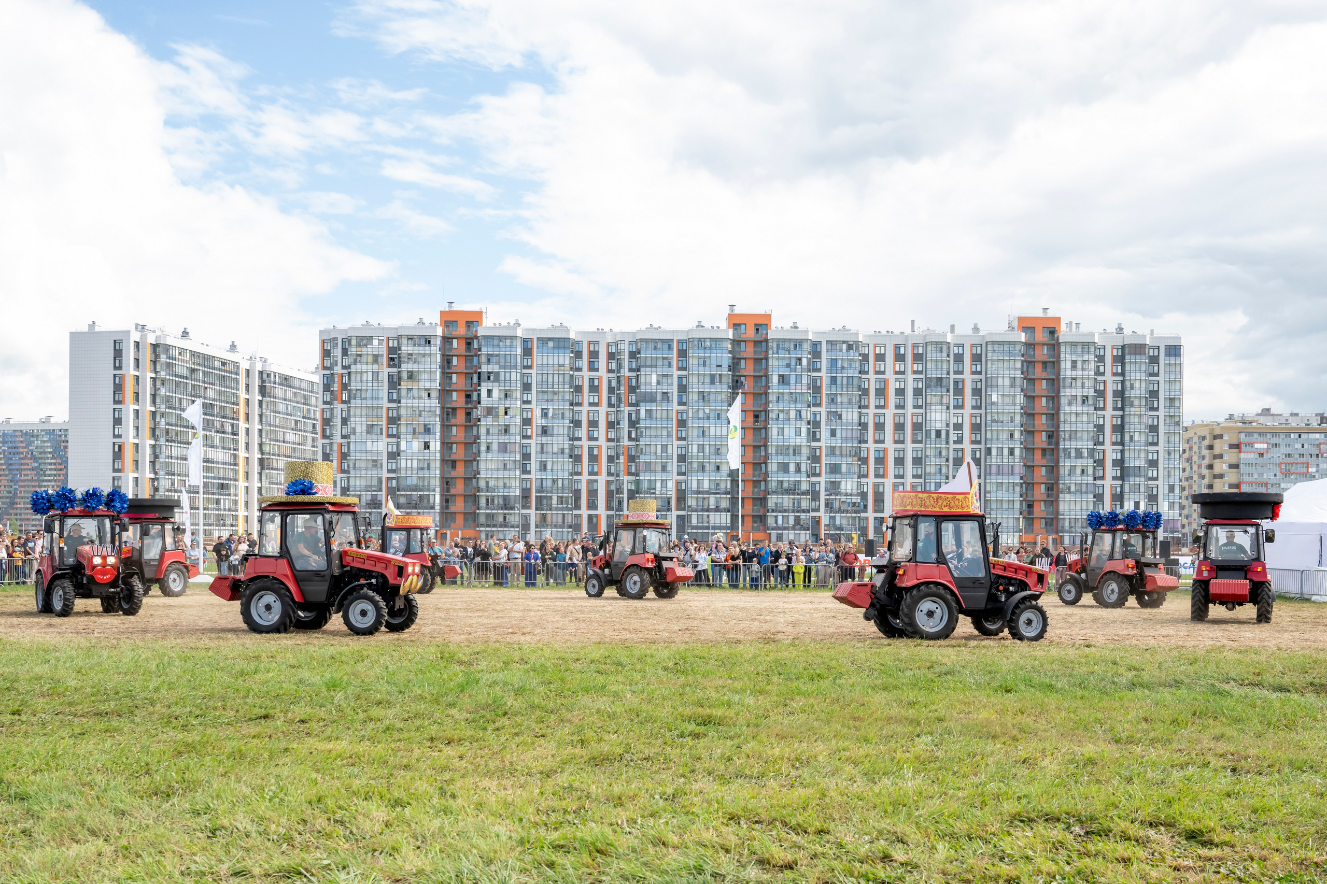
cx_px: 664
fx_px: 1344
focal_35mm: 36
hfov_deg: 52.6
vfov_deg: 36.3
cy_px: 544
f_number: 4.5
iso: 1000
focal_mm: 29.5
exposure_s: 1/2500
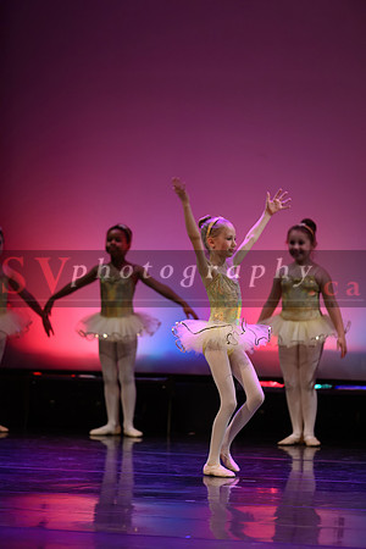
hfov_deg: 6.9
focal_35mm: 200
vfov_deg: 10.3
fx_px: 3050
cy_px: 274
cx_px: 183
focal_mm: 200
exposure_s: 1/250
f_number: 2.8
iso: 1600
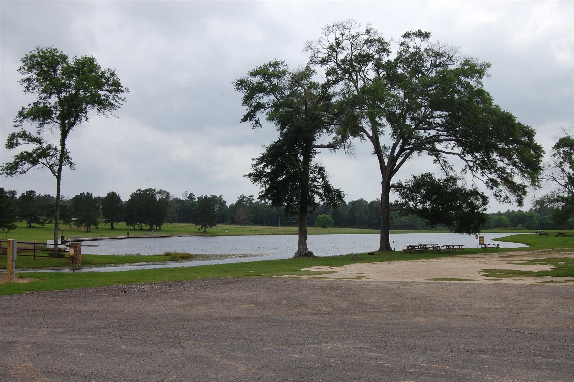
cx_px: 287
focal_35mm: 45
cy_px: 191
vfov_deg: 29.8
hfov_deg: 43.6
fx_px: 717
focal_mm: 30
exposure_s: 1/320
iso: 200
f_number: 9
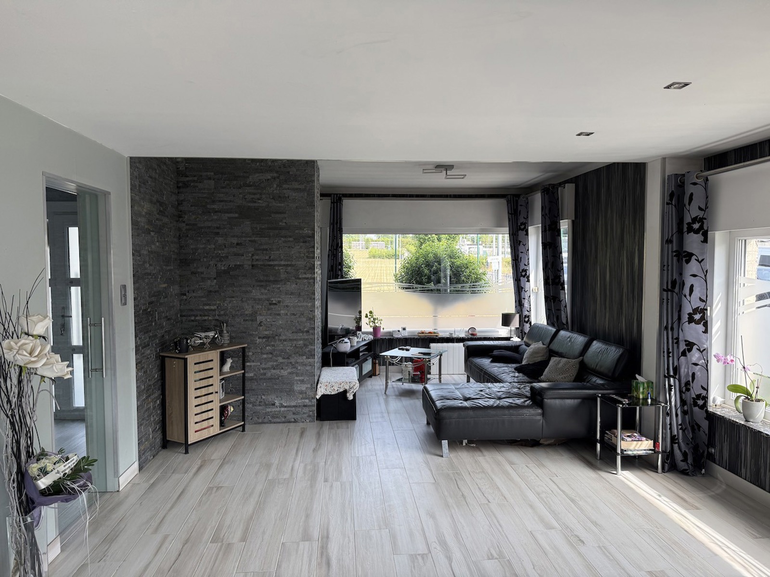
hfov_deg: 71.6
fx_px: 534
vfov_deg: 56.8
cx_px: 385
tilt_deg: -3.2
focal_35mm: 24
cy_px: 288
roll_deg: +0.5
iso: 100
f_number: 1.78
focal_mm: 6.76
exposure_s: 1/467
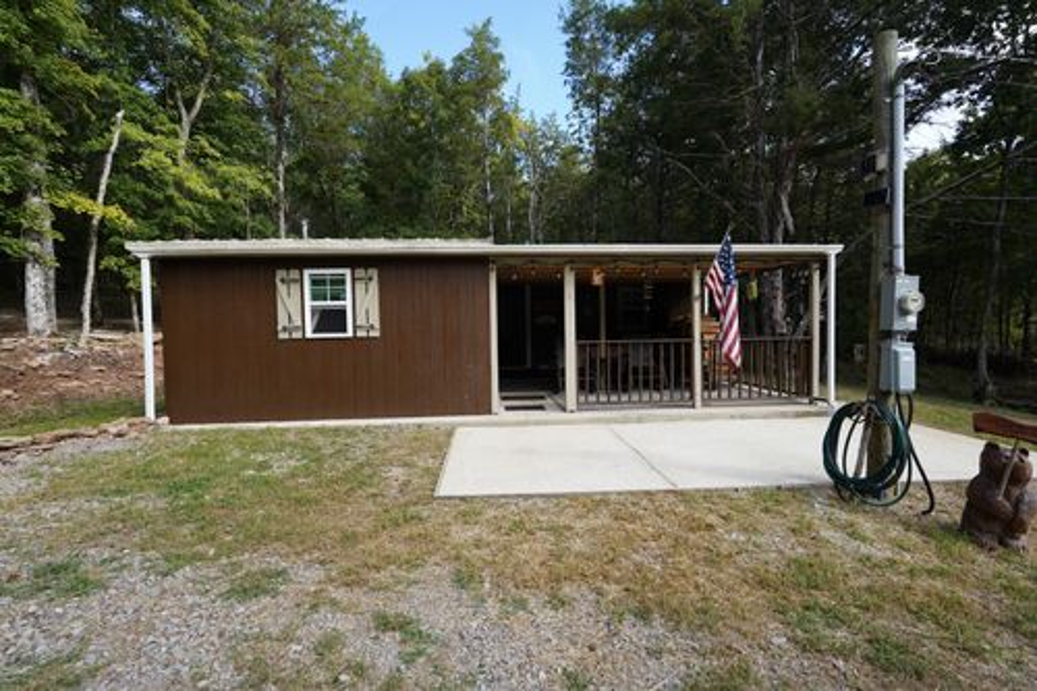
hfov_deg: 96.8
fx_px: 461
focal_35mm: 16
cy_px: 346
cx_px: 518
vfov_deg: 73.7
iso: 100
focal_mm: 16
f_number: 7.1
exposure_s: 1/60
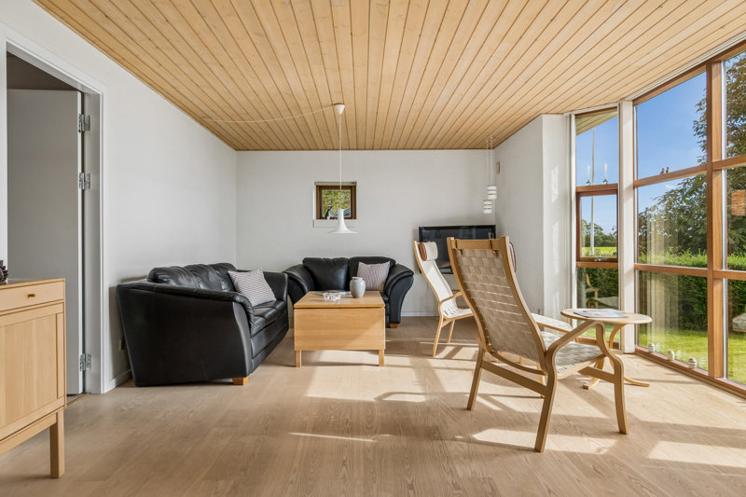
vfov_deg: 59.5
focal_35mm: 21
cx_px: 373
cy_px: 248
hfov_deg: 81.2
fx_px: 435
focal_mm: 14
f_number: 8
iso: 200
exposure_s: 1/125
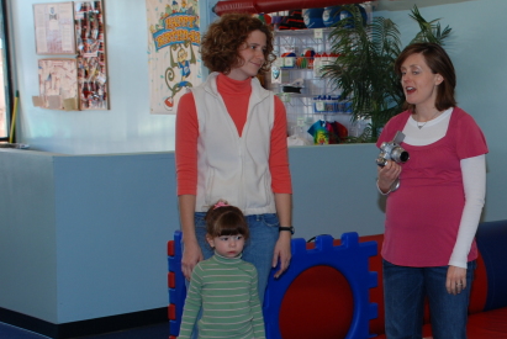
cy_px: 218
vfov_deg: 18.0
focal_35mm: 76
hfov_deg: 25.5
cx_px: 491
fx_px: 1071
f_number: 4
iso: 200
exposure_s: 1/60
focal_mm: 26
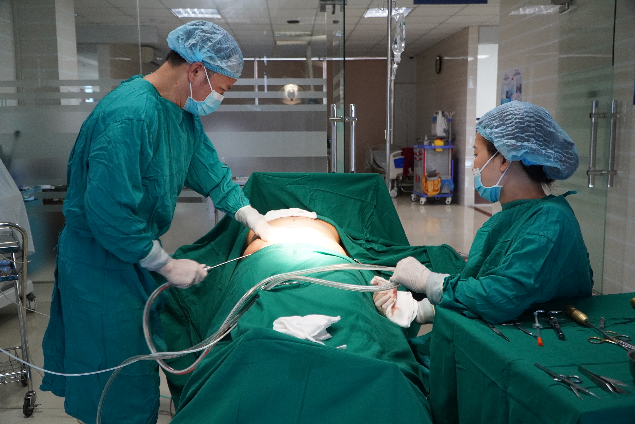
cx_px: 318
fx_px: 582
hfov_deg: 57.2
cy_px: 212
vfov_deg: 40.0
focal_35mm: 33
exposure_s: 1/160
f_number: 4
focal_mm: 22
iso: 1600
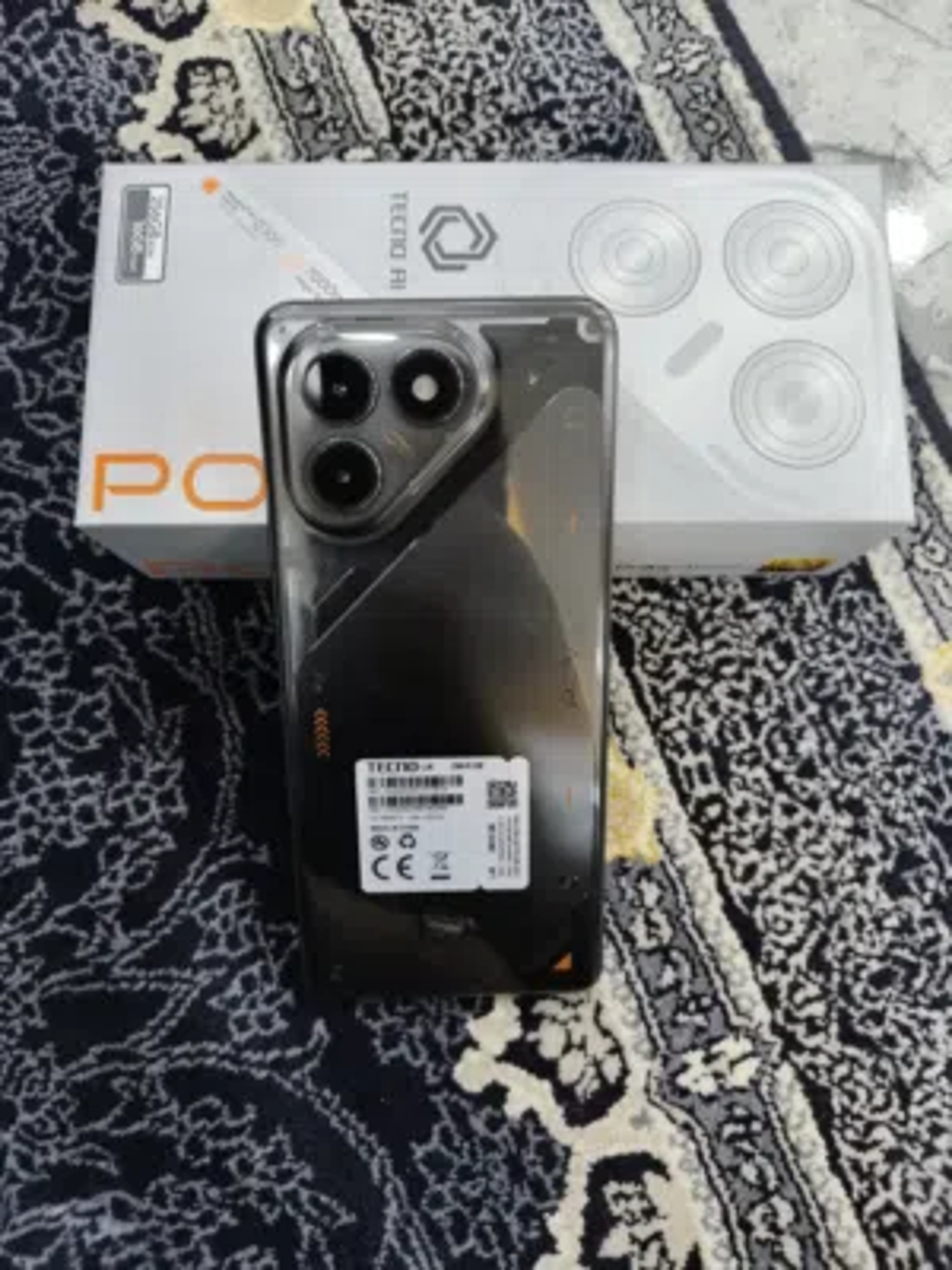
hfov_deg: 58.9
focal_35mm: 23
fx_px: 843
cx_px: 476
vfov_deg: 73.9
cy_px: 635
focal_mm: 5.56
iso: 177
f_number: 1.8
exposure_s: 1/100
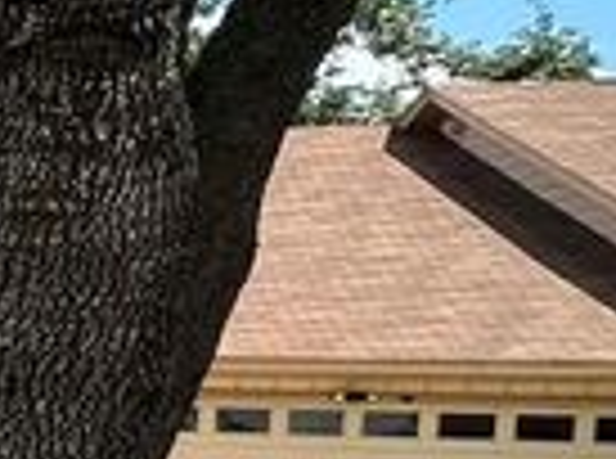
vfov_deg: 13.7
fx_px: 1864
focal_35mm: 105
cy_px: 536
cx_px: -1380
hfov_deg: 10.4
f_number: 2.2
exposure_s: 1/711
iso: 40
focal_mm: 2.22
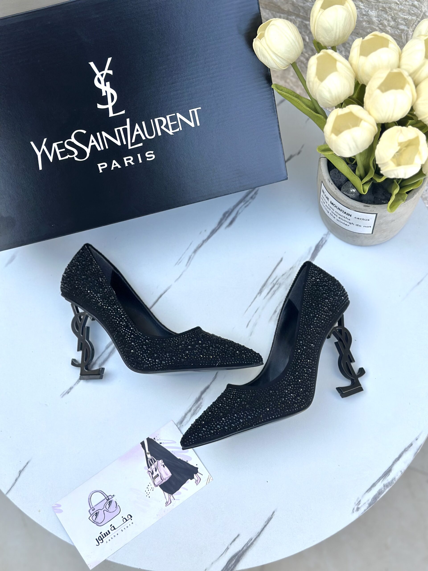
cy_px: 286
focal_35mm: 48
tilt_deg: -68.6
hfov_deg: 30.3
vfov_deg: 39.7
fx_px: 791
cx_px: 214
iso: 80
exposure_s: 1/1085
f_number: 1.78
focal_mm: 6.86
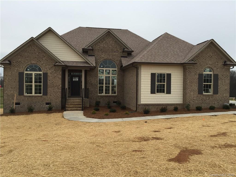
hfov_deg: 61.7
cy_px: 88
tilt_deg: -0.5
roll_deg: -0.8
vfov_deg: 48.2
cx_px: 118
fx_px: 198
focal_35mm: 29
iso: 32
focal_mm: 4.15
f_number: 2.2
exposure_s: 1/534
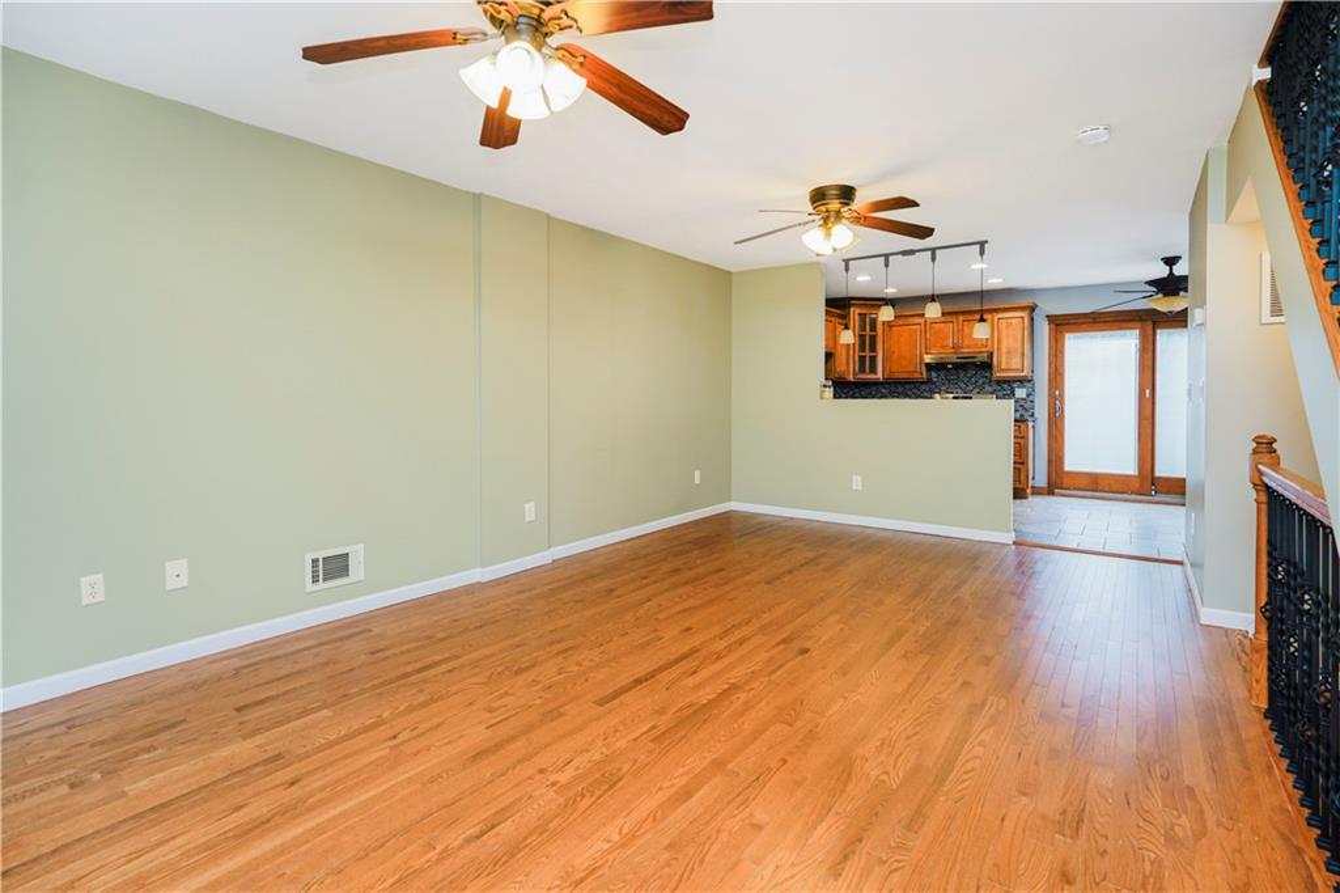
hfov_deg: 95.0
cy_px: 446
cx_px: 670
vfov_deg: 72.0
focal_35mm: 16
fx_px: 614
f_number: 4
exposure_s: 1/30
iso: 100
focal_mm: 16.5
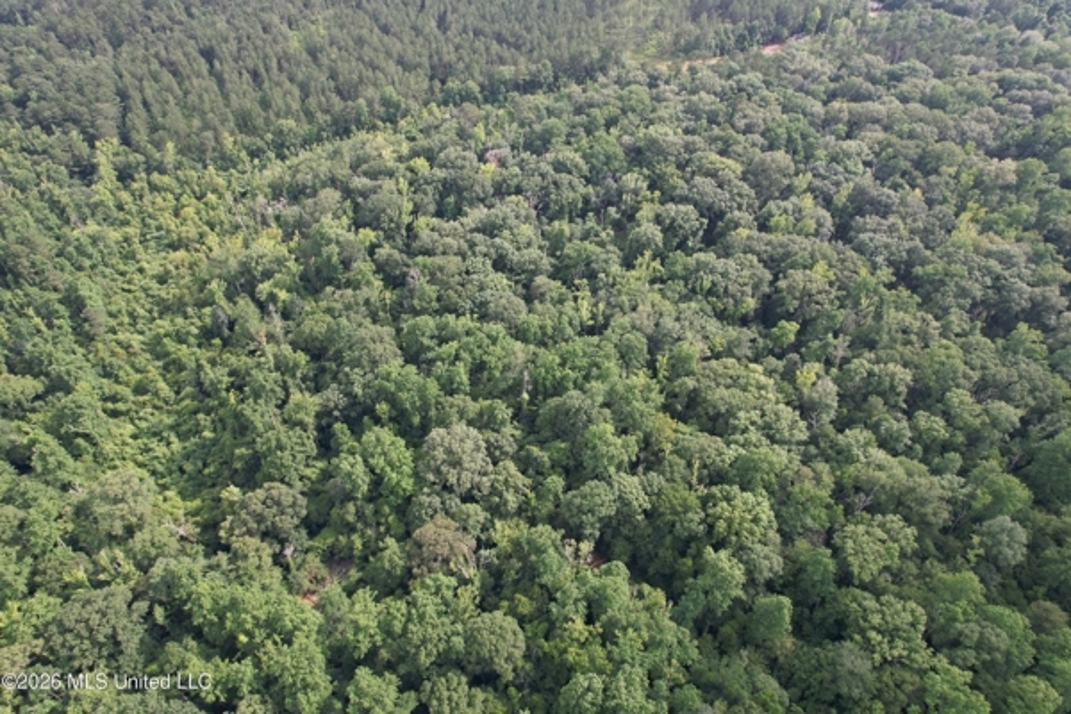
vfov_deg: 57.2
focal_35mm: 22
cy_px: 357
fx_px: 654
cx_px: 536
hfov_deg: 78.6
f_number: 2.8
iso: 110
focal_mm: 8.38
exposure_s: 1/400
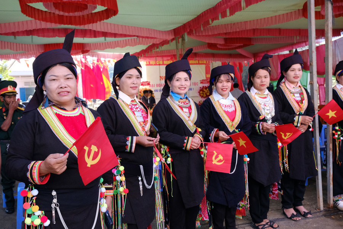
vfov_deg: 40.0
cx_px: 172
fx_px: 314
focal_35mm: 33
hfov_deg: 57.2
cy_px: 114
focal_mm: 22.3
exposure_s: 1/500
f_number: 5.6
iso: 2000
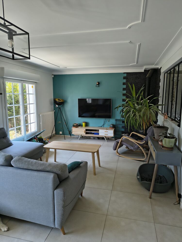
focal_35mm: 24
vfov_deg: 71.6
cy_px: 121
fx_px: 168
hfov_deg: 56.8
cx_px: 91
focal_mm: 5.56
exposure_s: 1/100
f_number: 1.8
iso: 168
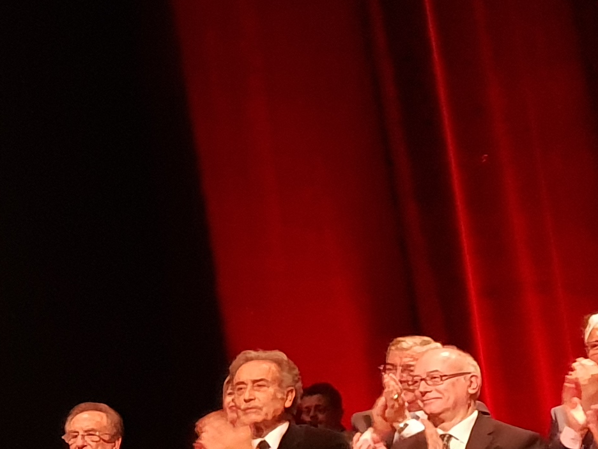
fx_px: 1935
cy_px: 256
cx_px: -585
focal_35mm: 112
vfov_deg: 13.2
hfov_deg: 14.6
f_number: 1.5
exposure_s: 1/33
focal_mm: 4.3
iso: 250
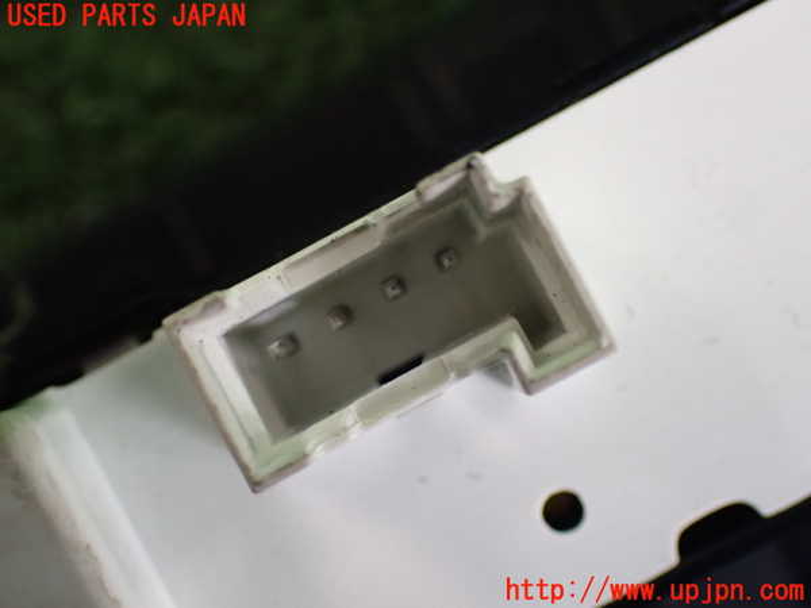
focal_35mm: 77
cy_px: 304
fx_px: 1804
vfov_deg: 19.1
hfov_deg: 25.3
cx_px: 406
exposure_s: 1/80
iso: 1250
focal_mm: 13.65
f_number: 4.1
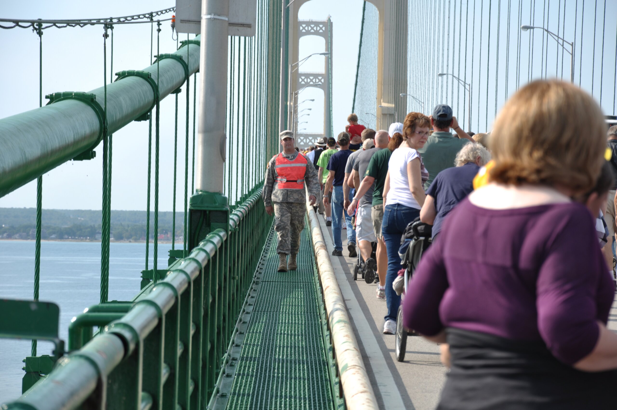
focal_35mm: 158
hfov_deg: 13.1
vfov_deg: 8.7
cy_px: 205
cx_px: 308
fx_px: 2696
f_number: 9
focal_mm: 105
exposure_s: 1/250
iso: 100
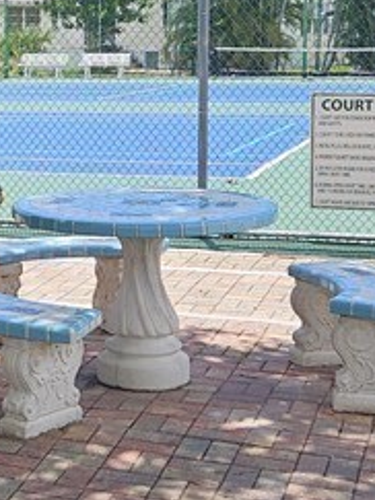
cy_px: 107
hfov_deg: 14.8
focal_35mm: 97
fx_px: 1402
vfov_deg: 20.0
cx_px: -60
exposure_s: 1/1372
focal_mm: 5.4
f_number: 1.8
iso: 25
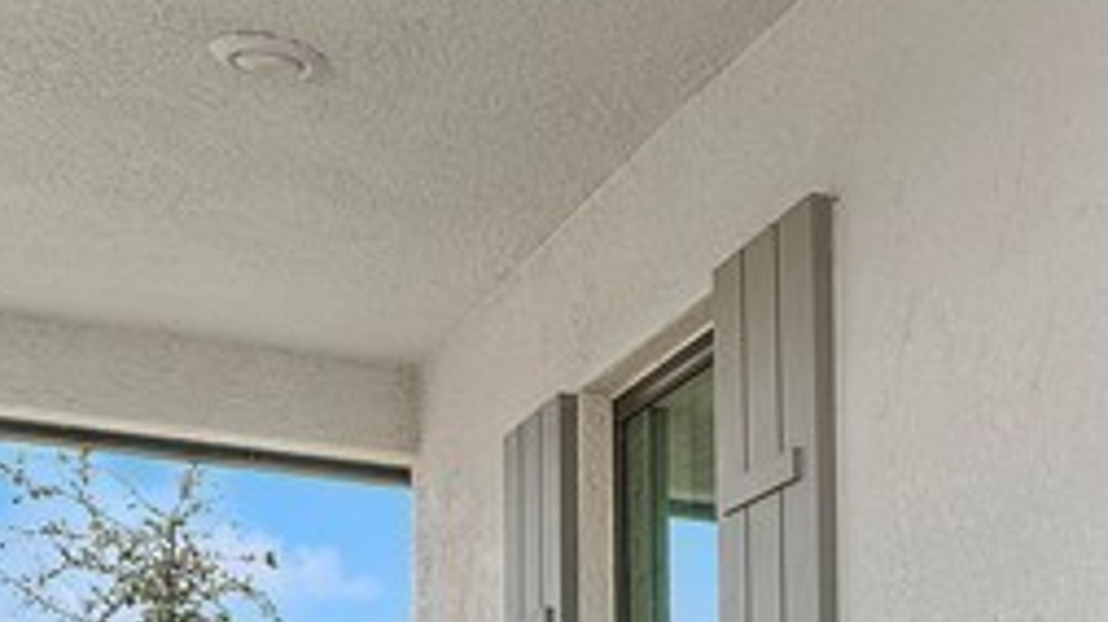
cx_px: 1369
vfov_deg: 15.3
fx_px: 2114
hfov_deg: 25.9
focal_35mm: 72
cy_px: 957
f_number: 8
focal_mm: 16
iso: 200
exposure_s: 1/250
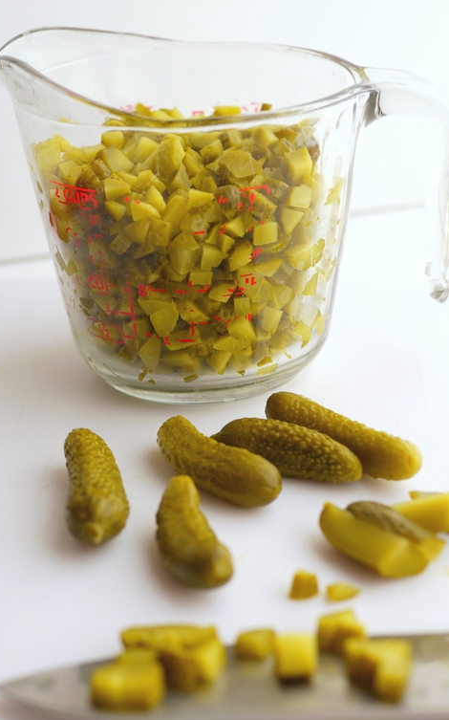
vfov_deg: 37.5
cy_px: 366
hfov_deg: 23.9
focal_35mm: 54
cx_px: 187
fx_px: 1058
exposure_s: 1/400
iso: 100
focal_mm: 25
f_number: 2.5
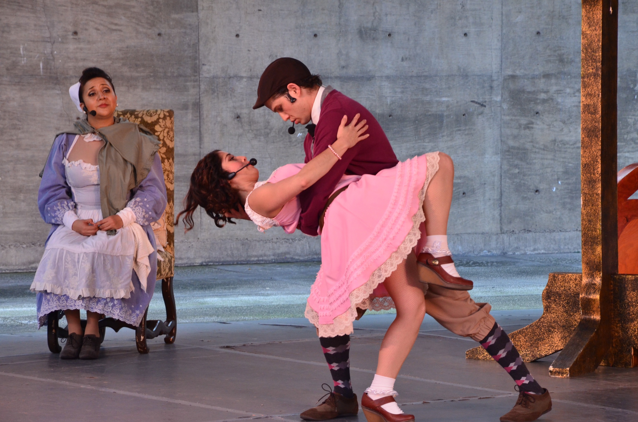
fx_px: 2785
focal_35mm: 158
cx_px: 319
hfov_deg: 13.1
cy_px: 211
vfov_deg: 8.7
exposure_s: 1/100
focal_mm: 105
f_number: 10
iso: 1250
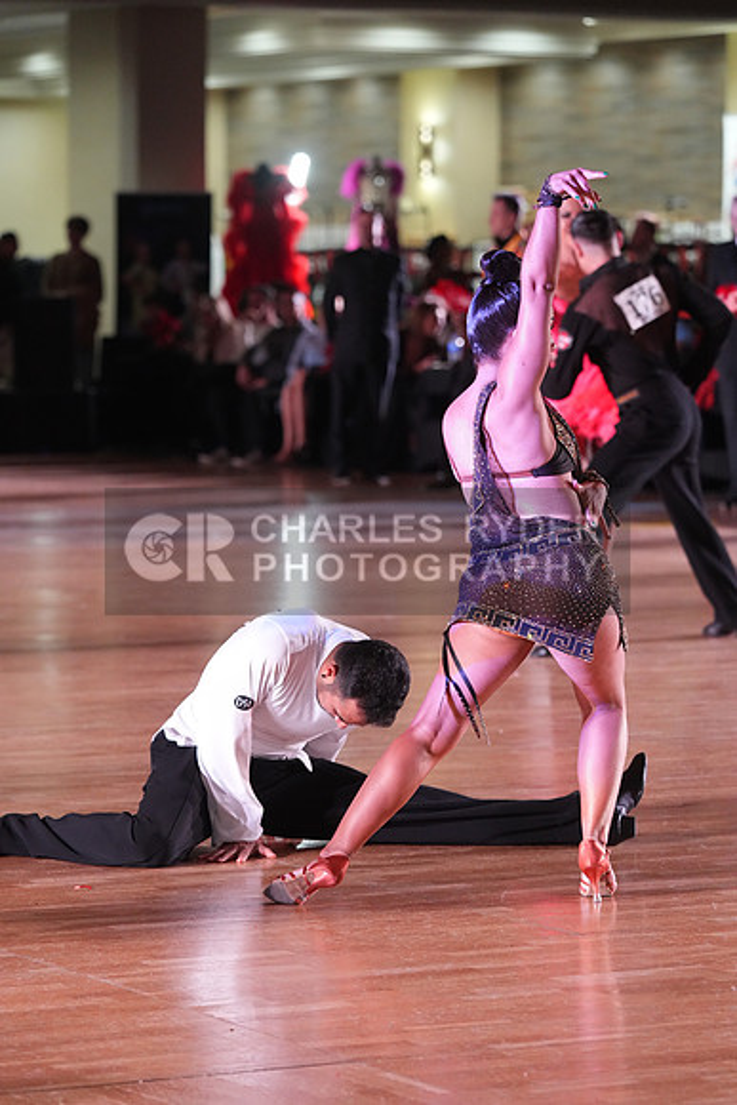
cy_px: 552
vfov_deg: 13.6
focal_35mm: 151
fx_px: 4634
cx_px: 368
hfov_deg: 9.1
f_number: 4.5
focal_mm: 151
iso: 4000
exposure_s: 1/200
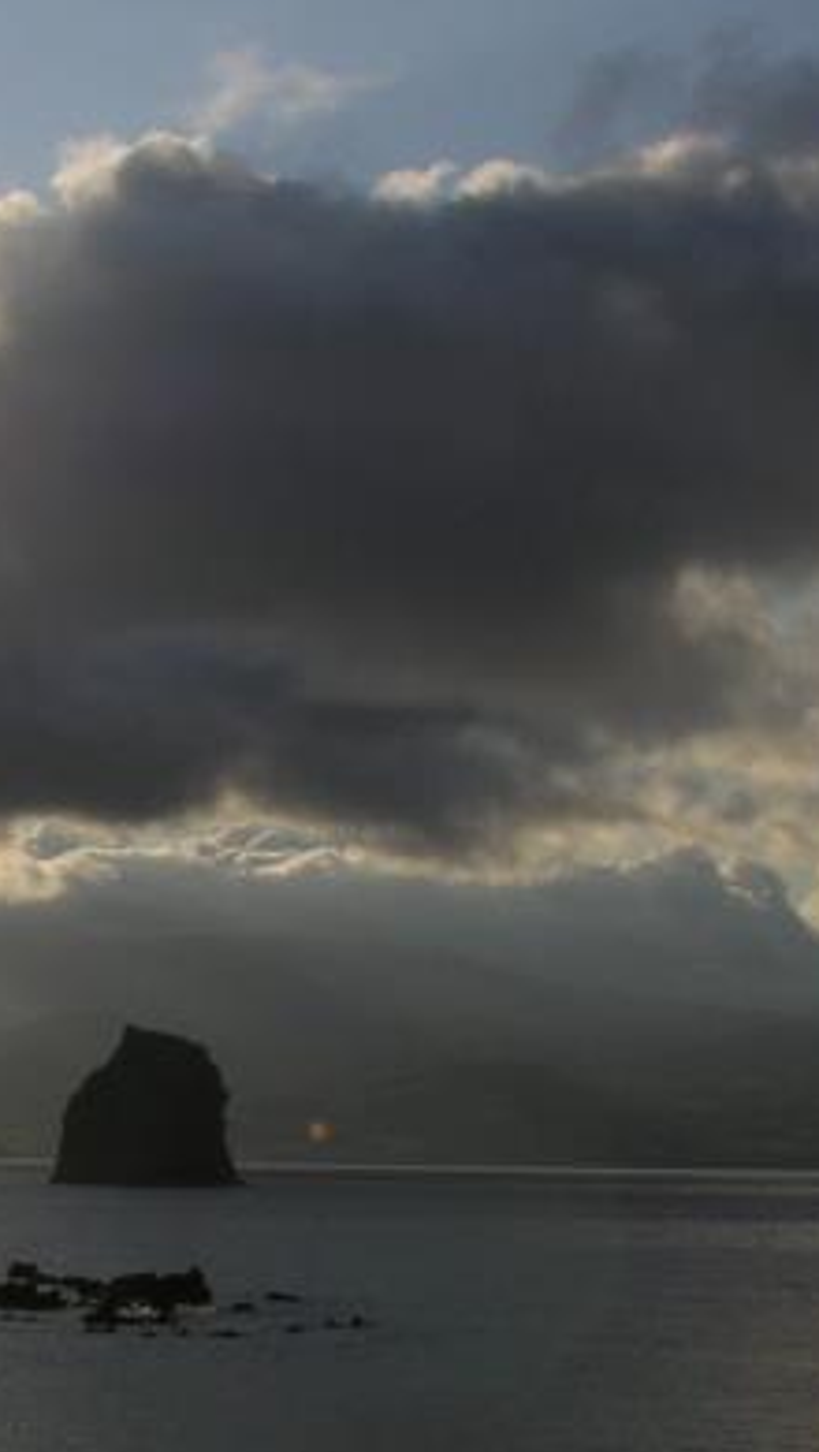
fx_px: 3852
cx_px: 97
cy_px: 1005
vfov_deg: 21.2
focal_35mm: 100
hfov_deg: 12.1
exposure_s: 1/485
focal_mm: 8.9
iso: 50
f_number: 8
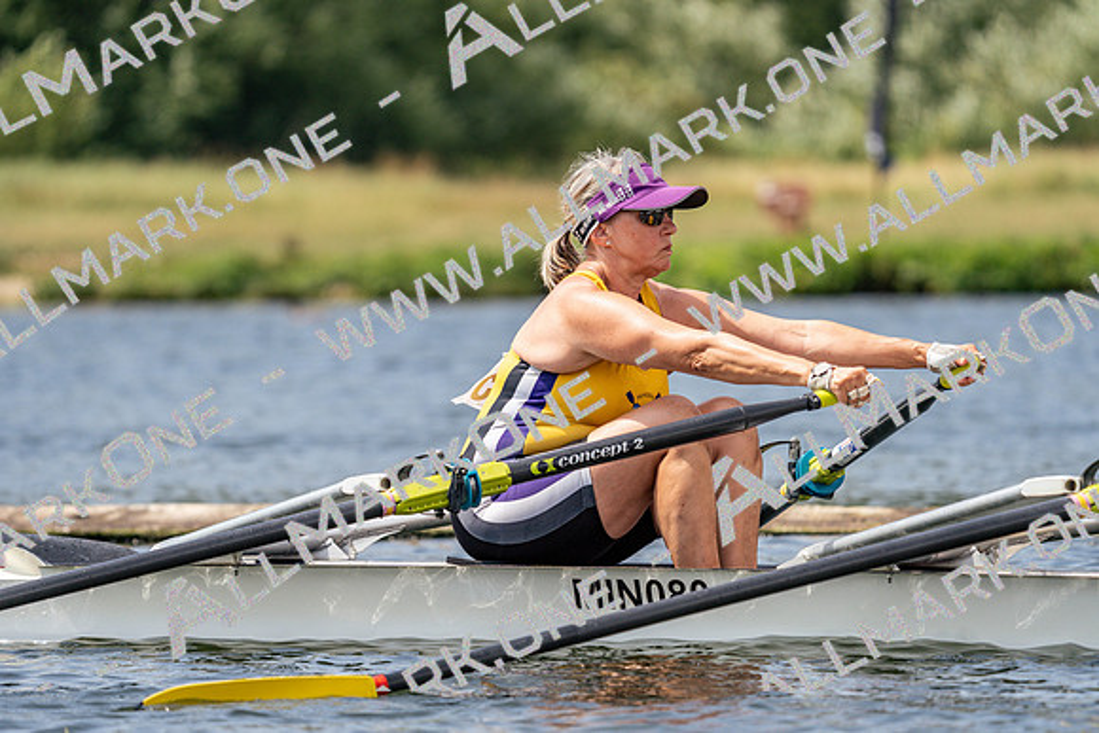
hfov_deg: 5.8
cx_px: 550
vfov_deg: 3.9
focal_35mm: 353
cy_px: 366
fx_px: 10778
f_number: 6.3
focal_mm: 353
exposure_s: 1/1600
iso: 250
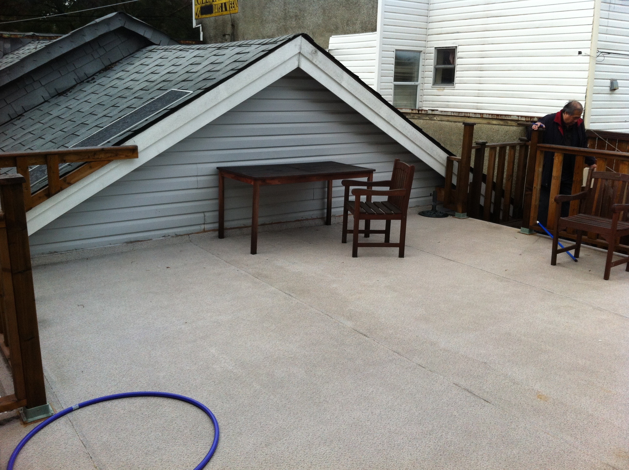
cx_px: 314
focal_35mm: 35
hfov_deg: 52.7
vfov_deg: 40.6
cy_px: 235
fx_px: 635
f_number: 2.8
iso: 80
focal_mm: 3.85
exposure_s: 1/529
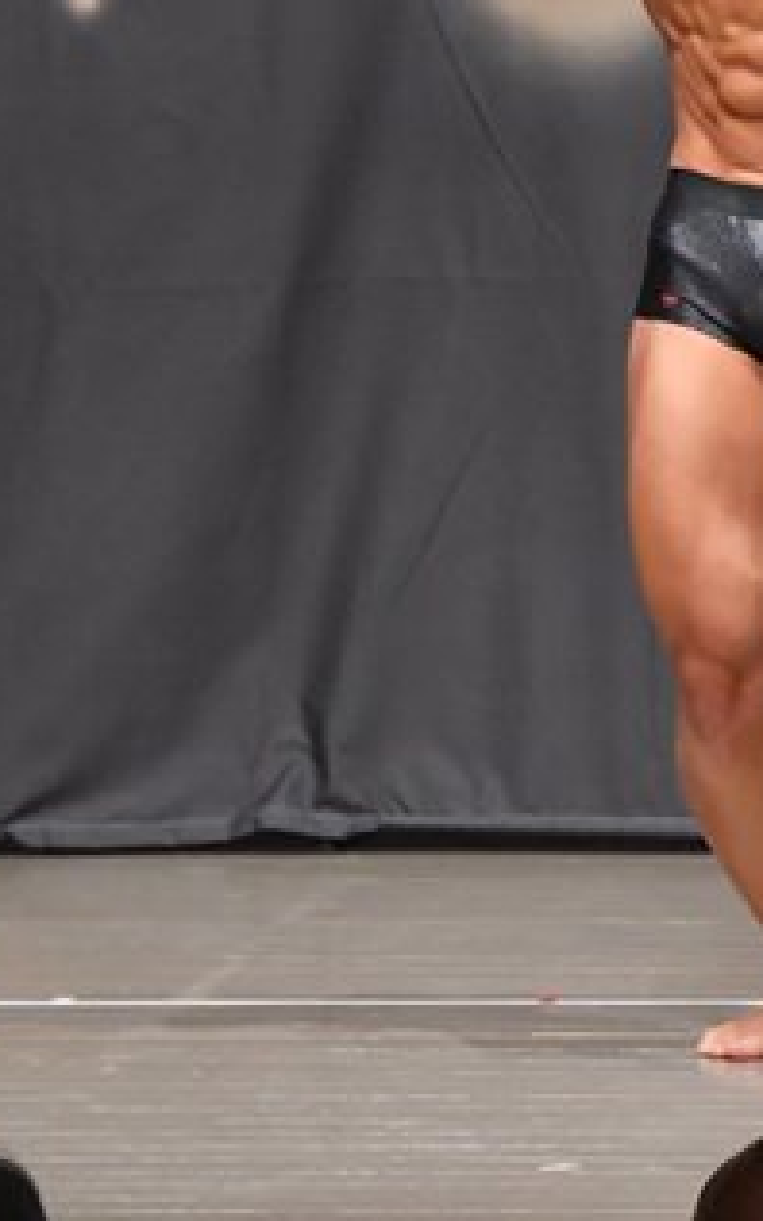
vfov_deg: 3.9
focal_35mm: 540
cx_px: 884
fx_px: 17974
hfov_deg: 2.4
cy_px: 316
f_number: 5.6
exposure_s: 1/400
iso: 8000
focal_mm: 145
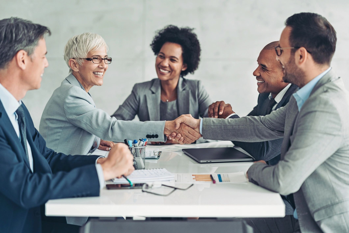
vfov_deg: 16.1
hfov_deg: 23.9
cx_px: 174
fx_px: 824
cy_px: 116
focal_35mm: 85
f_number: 1.8
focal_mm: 85
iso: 250
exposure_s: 1/1000
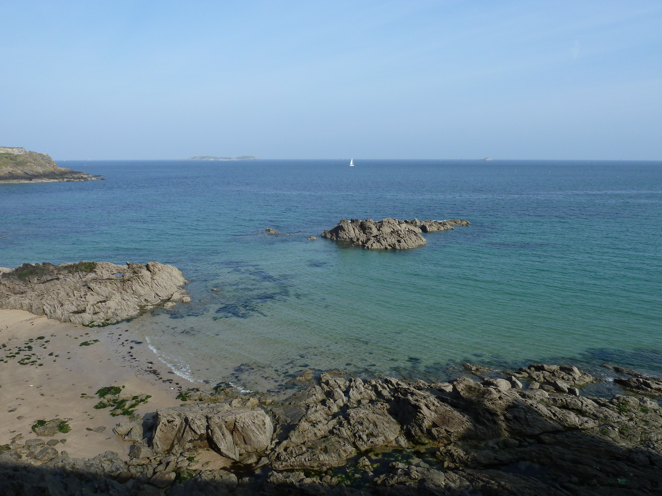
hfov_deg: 69.4
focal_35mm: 25
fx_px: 478
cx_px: 331
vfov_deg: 54.9
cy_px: 248
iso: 80
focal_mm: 4.1
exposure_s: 1/400
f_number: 4.5
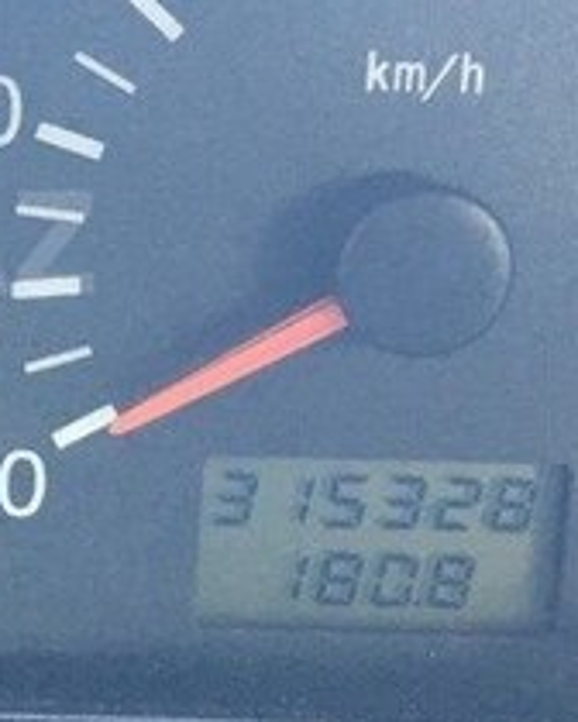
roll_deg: +0.4
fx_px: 1903
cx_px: -258
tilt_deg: -20.4
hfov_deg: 16.0
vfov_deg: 21.4
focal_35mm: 89
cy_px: 242
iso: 200
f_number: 2.2
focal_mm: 4.15
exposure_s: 1/25
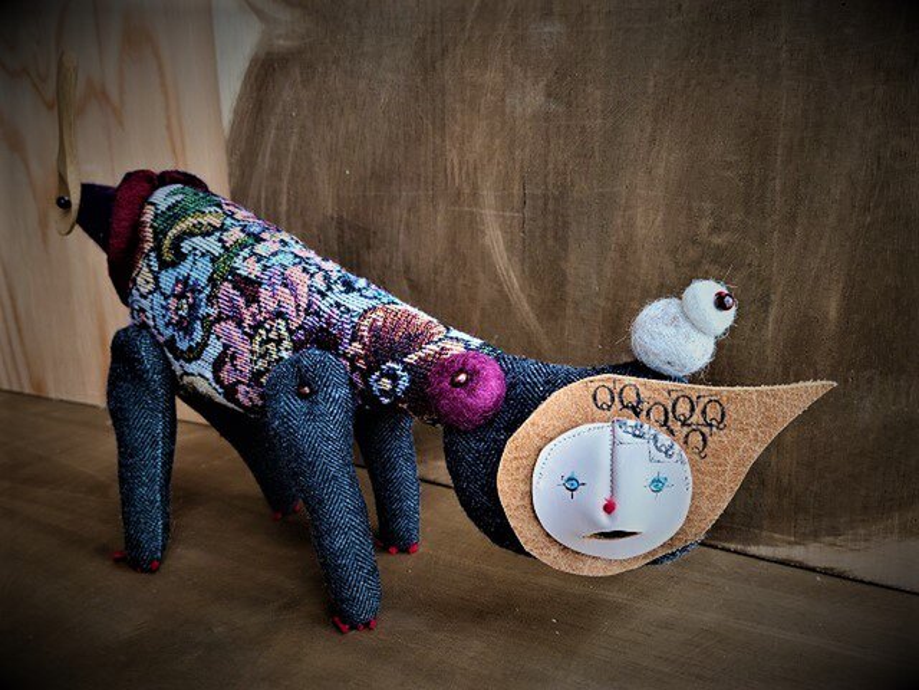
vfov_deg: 49.7
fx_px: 743
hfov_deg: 63.4
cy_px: 345
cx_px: 460
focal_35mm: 28
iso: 50
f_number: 2
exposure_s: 1/59
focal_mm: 5.9
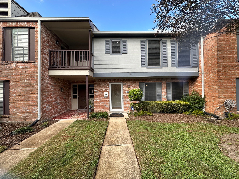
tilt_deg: +1.4
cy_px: 90
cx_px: 120
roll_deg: +0.2
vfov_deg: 85.7
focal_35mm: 14
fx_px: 97
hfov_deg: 102.1
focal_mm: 2.22
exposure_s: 1/353
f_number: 2.2
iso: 40
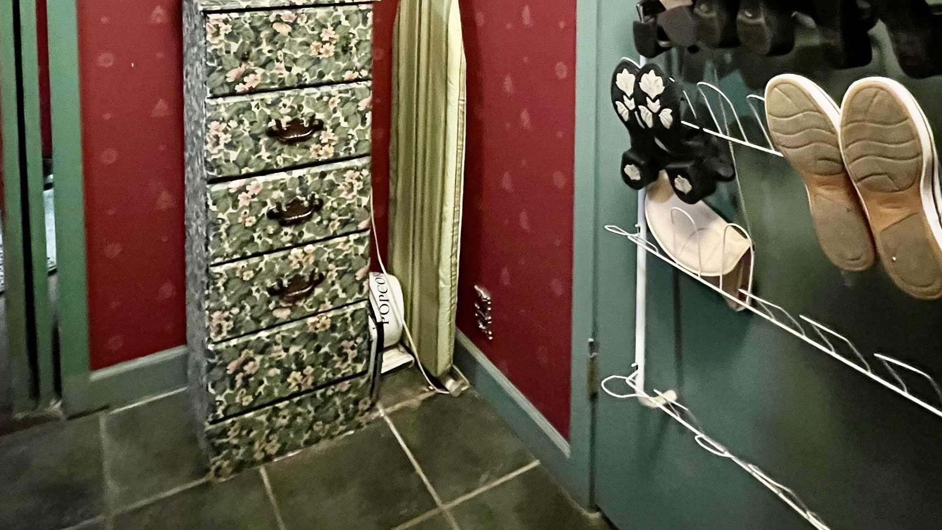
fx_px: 624
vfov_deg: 38.9
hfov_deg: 74.0
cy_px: -35
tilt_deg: -4.7
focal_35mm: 25
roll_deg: -0.3
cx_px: 439
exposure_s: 1/40
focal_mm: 1.57
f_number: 1.8
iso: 1000
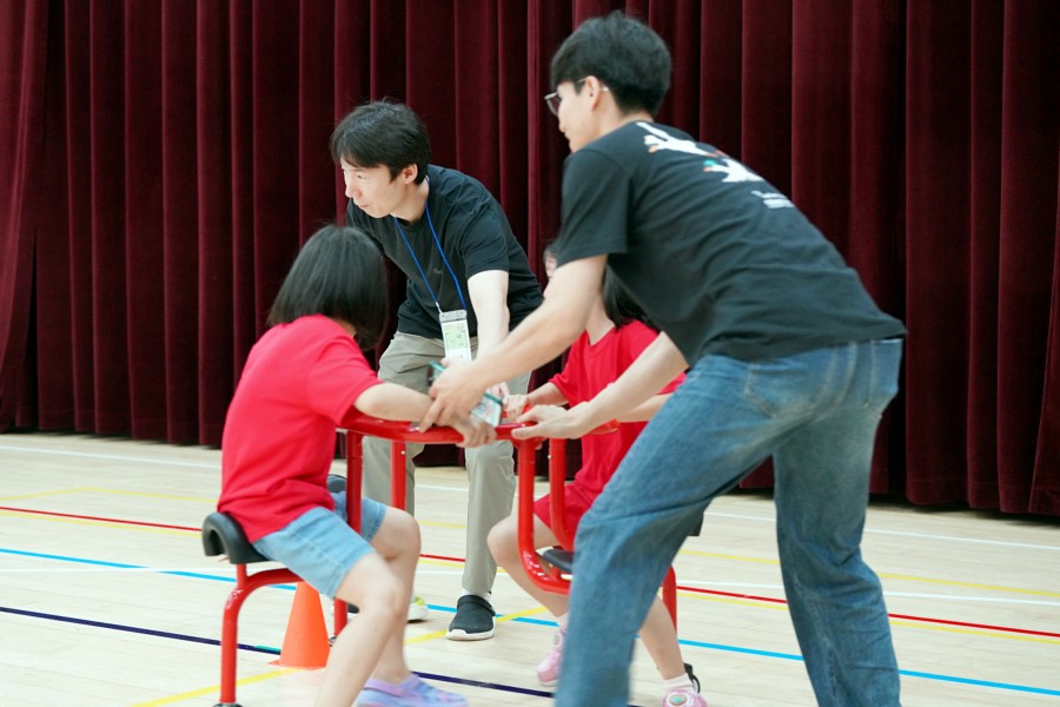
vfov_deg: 19.5
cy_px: 354
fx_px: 2061
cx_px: 530
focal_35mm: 70
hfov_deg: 28.8
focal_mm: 70
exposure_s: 1/160
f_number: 4
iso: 4000
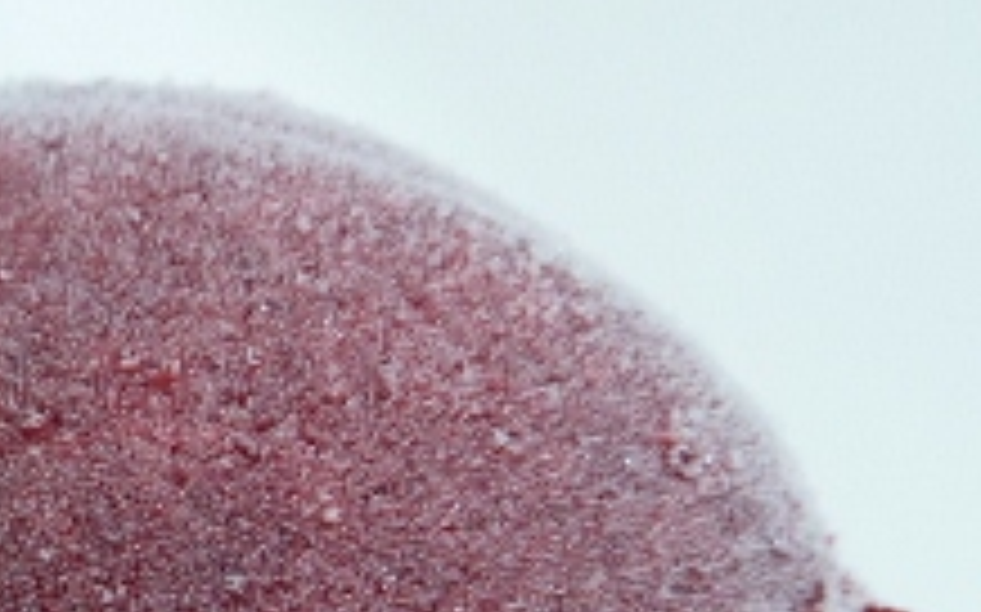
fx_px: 3073
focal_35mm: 115
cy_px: 778
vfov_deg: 11.1
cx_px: -454
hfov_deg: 16.6
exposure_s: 1/30
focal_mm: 6.1
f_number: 3.6
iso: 125
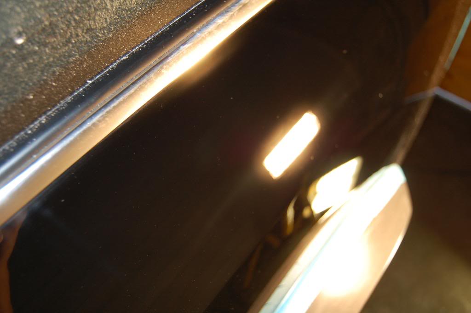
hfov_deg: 57.3
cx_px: 236
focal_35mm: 33
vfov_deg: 39.9
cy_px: 156
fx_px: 431
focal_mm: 22
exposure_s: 1/60
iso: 400
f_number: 3.8
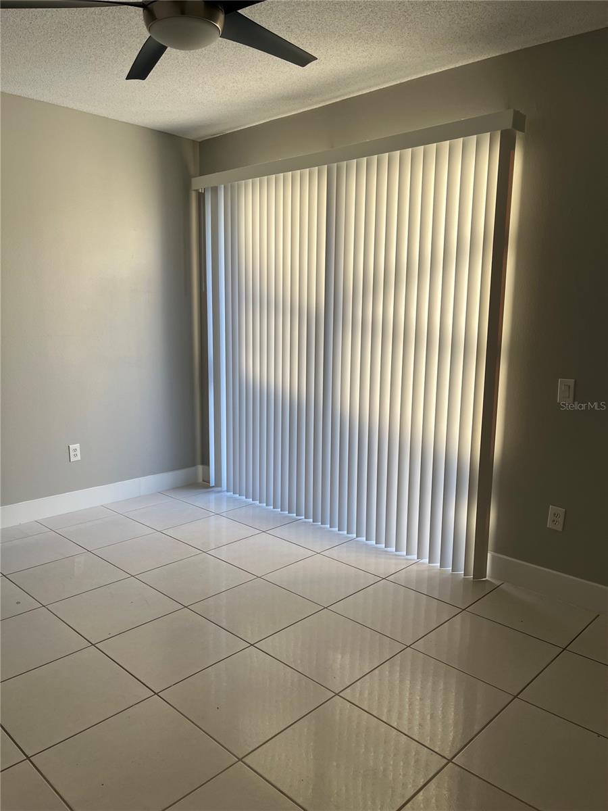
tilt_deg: -10.0
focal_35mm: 26
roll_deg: -0.2
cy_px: 406
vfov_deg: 67.3
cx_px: 304
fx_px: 609
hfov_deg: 53.1
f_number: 1.6
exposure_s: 1/122
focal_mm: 5.1
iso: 50
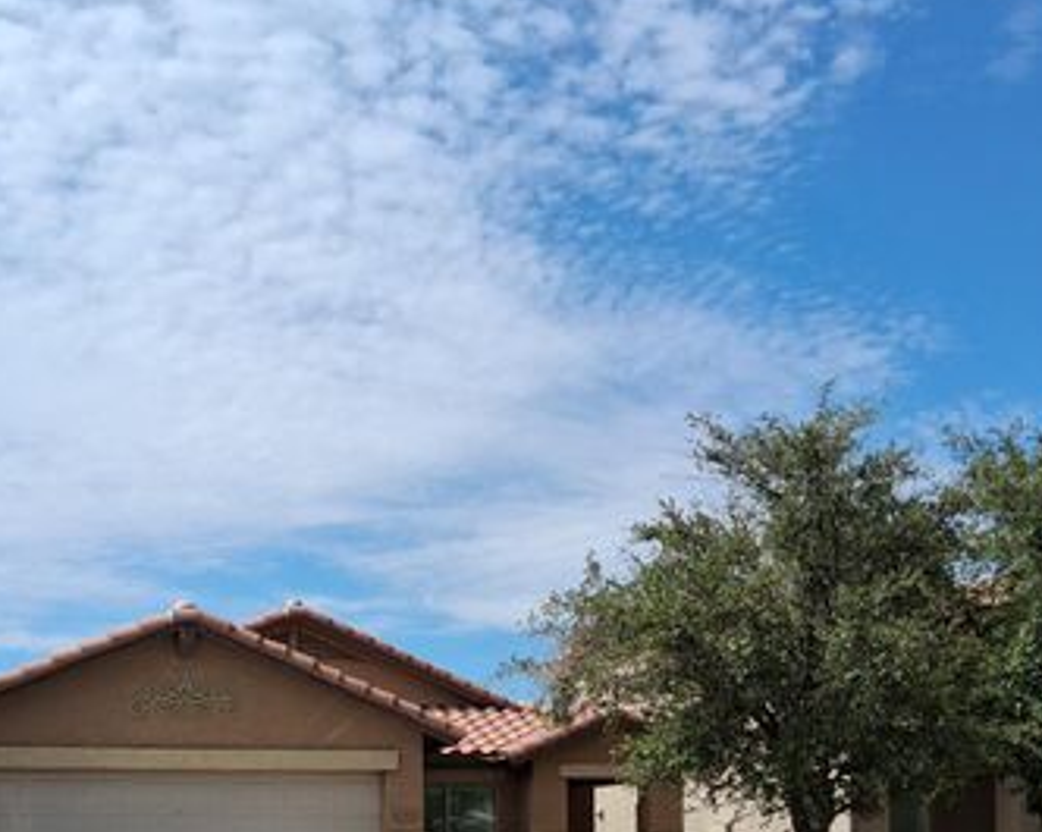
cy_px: 780
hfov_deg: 36.4
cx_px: 364
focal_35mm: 51
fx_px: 1571
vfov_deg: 28.3
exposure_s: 1/791
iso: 25
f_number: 1.8
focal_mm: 3.98
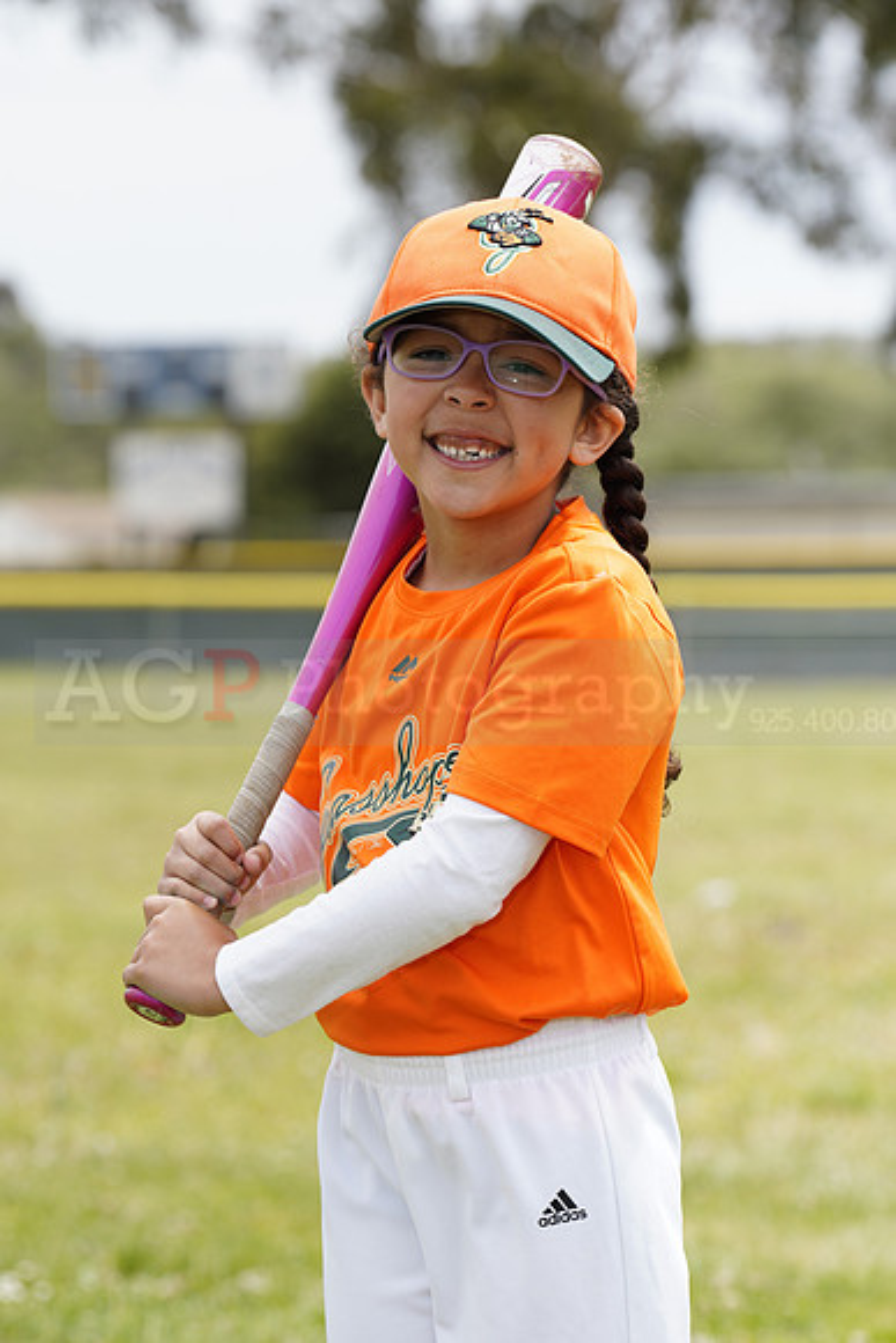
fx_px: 6454
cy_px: 672
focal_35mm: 173
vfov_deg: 11.9
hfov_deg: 7.9
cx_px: 448
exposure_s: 1/250
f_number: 7.1
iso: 100
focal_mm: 173
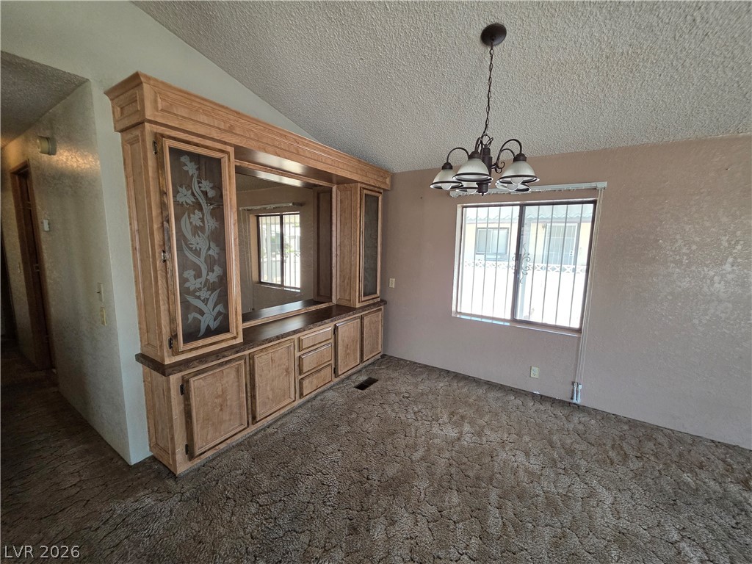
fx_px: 282
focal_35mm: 13
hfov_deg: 106.2
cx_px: 376
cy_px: 282
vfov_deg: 89.9
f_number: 1.9
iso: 160
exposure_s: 1/120
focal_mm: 2.2
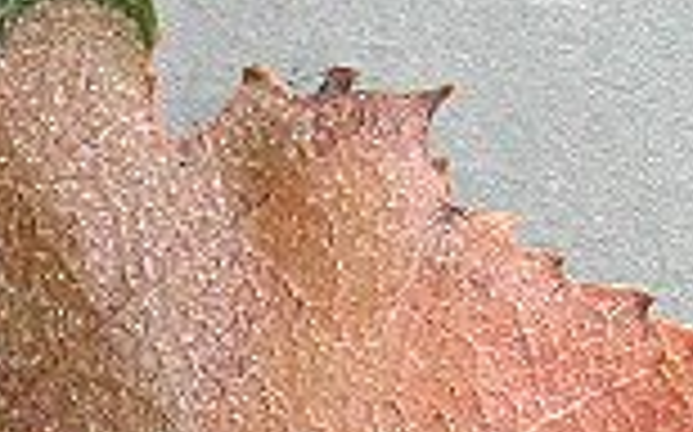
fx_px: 2963
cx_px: 207
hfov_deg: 13.3
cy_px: 785
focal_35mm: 157
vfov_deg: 8.0
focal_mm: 8
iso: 100
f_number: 2.8
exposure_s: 1/31.1
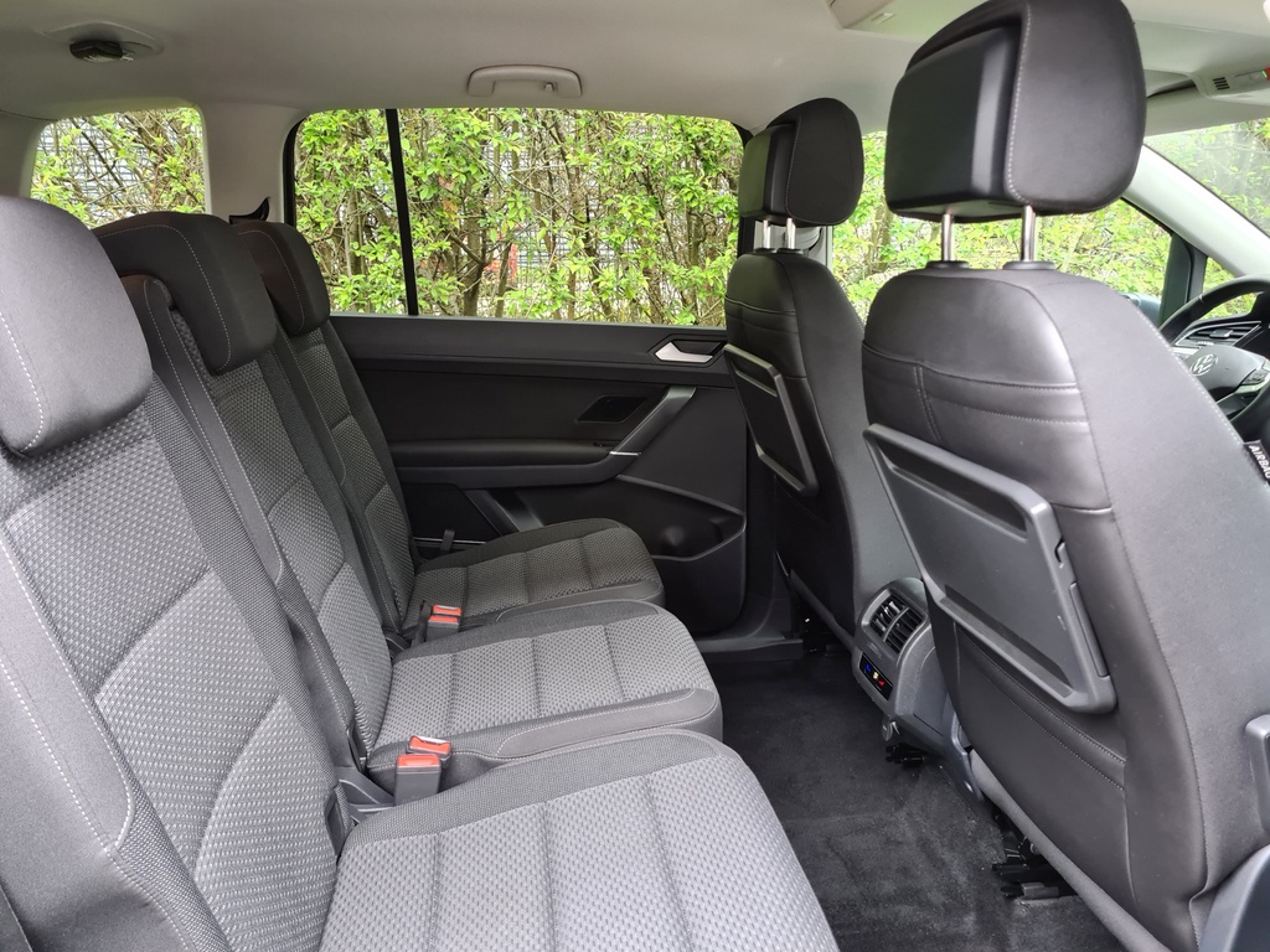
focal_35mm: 26
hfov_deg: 67.3
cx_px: 635
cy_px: 476
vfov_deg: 53.1
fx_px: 954
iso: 500
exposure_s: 1/33
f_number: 1.8
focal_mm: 5.4
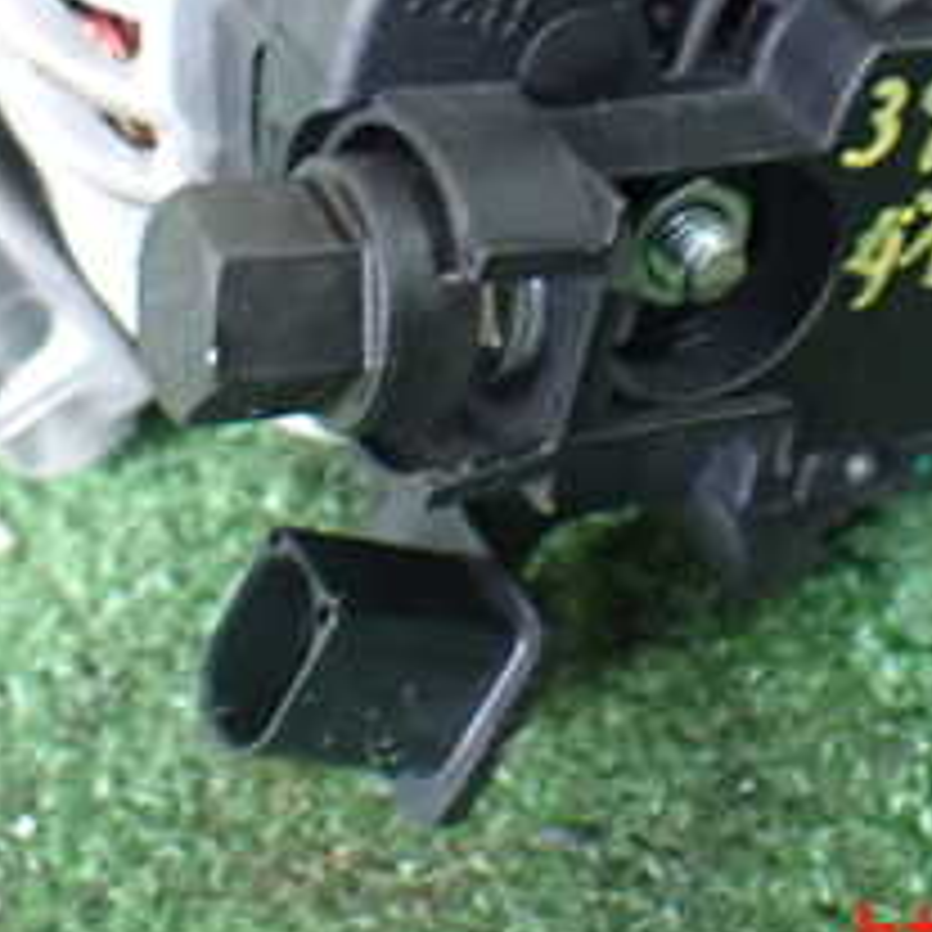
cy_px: -9
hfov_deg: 22.5
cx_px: 522
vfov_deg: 21.6
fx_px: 2345
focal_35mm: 77
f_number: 2.3
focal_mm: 5.4
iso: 800
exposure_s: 1/30
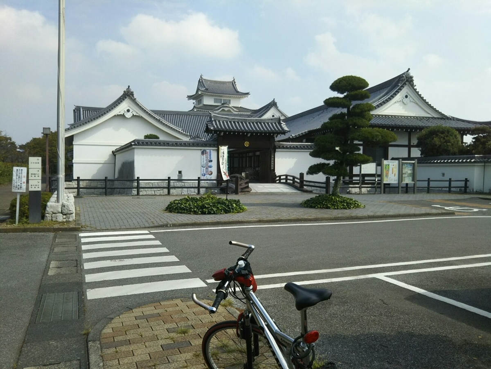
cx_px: 246
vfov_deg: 46.8
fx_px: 426
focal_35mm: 30
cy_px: 184
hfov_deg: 60.0
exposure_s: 1/1187
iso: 25
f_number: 2.2
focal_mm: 4
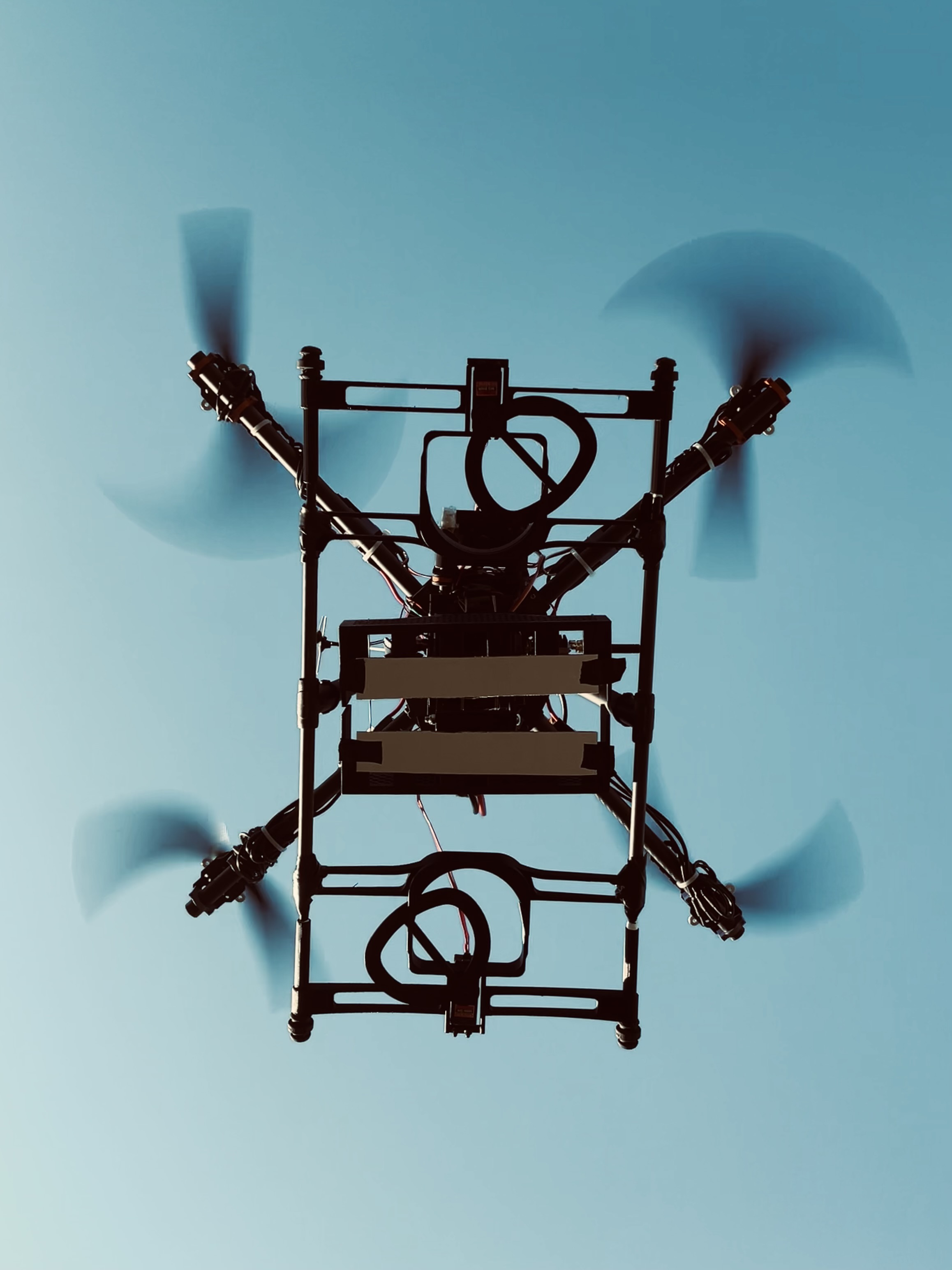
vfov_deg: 60.0
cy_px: 635
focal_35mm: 30
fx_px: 1100
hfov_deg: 46.8
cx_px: 476
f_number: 1.9
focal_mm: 2.69
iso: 25
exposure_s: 1/667
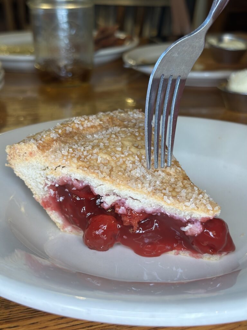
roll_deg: -0.6
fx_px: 457
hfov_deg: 30.3
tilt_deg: -23.5
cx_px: 124
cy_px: 165
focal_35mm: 48
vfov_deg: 39.7
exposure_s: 1/120
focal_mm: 6.86
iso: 64
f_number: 1.78
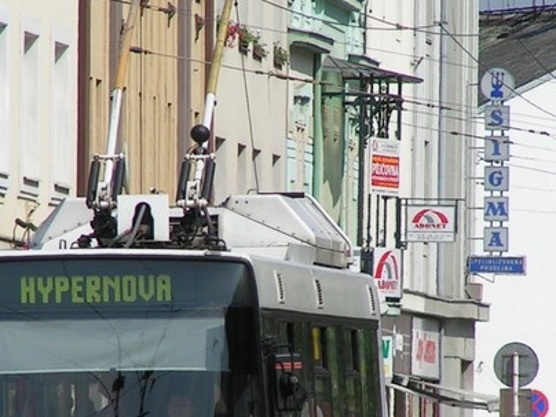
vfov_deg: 1.8
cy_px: 283
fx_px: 13588
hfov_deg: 2.3
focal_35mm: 846
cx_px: 260
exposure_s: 1/1000
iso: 50
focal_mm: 58
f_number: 5
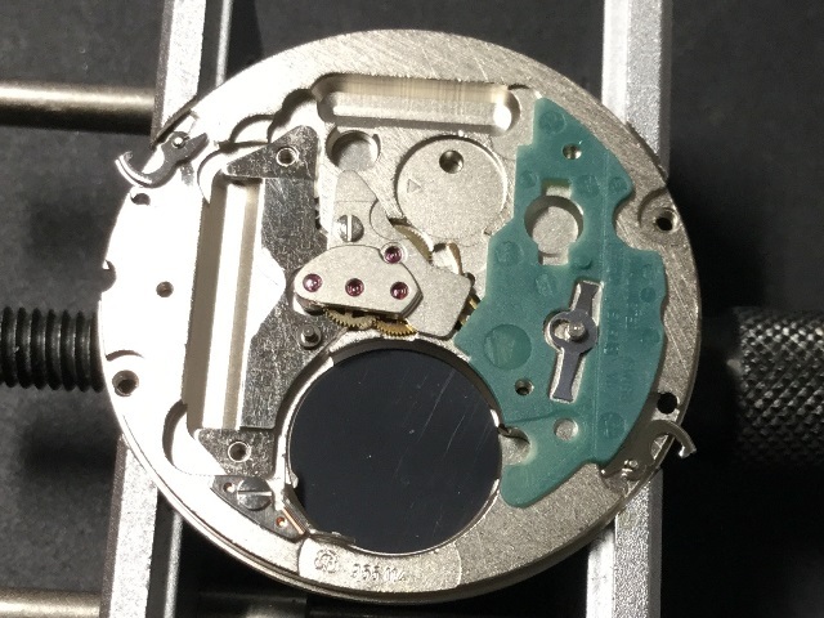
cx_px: 412
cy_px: 309
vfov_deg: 45.4
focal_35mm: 31
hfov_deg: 58.4
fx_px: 738
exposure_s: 1/33
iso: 32
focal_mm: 3.3
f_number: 2.4
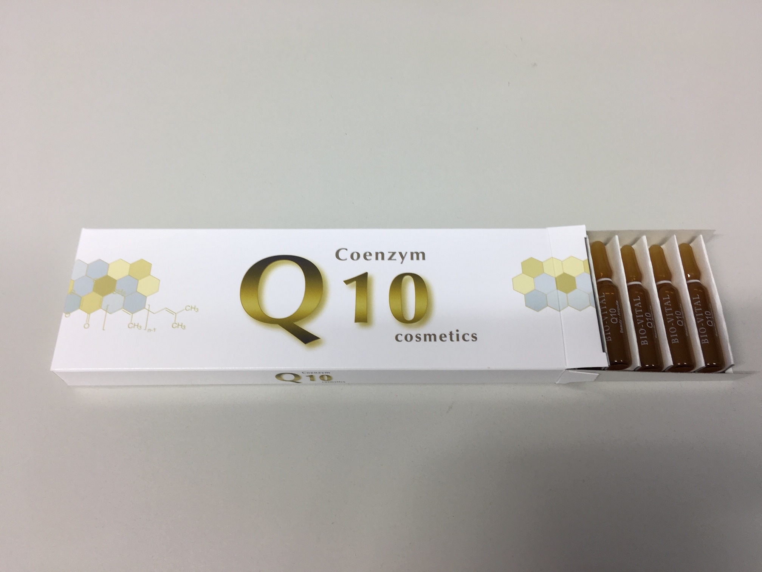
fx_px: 638
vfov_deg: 48.2
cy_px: 286
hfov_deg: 61.7
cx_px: 381
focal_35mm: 29
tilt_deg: -63.3
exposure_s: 1/50
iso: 25
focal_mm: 4.15
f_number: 2.2
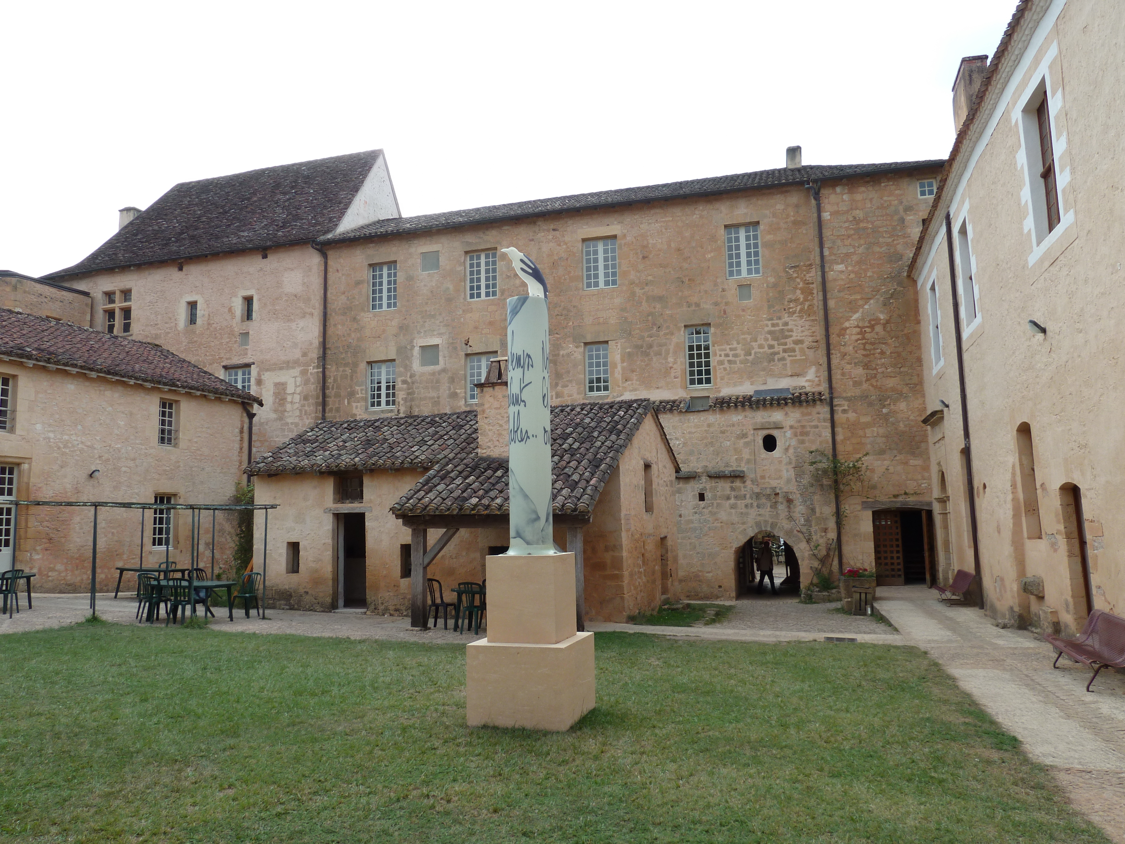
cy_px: 422
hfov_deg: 69.4
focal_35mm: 25
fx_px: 812
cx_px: 562
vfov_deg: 54.9
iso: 80
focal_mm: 4.1
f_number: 4
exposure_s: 1/200
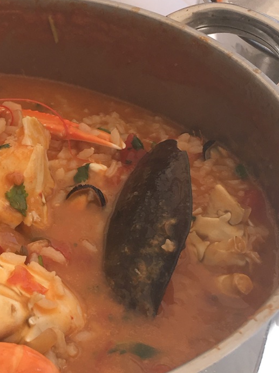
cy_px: 183
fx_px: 796
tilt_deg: -38.5
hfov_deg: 19.0
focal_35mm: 74
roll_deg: -2.6
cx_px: -38
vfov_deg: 26.3
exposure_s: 1/761
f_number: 2.2
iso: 25
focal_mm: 4.15
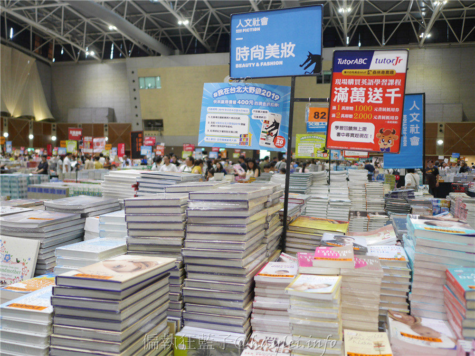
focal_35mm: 30
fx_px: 412
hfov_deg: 60.0
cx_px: 238
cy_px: 178
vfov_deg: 46.8
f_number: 1.7
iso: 800
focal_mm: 15
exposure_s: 1/60
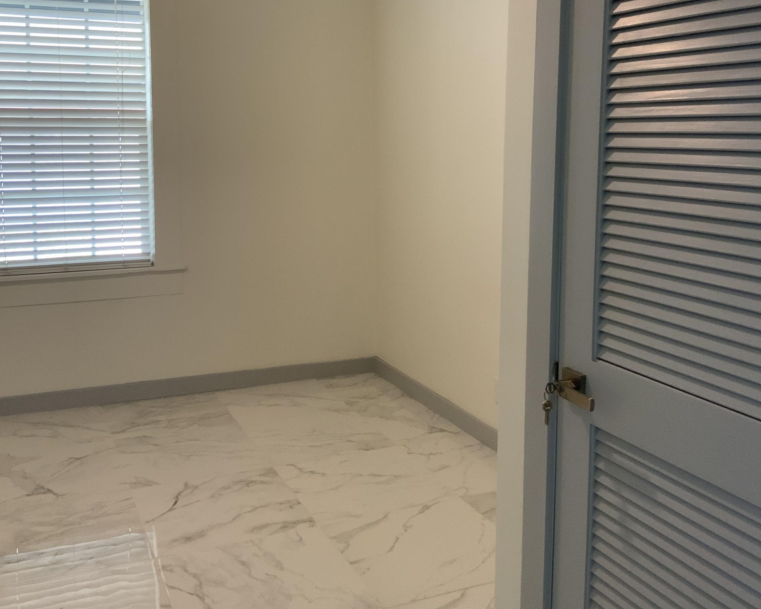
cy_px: 220
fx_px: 856
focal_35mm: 38
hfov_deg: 47.9
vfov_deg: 38.9
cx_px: 380
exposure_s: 1/60
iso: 64
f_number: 1.8
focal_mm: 3
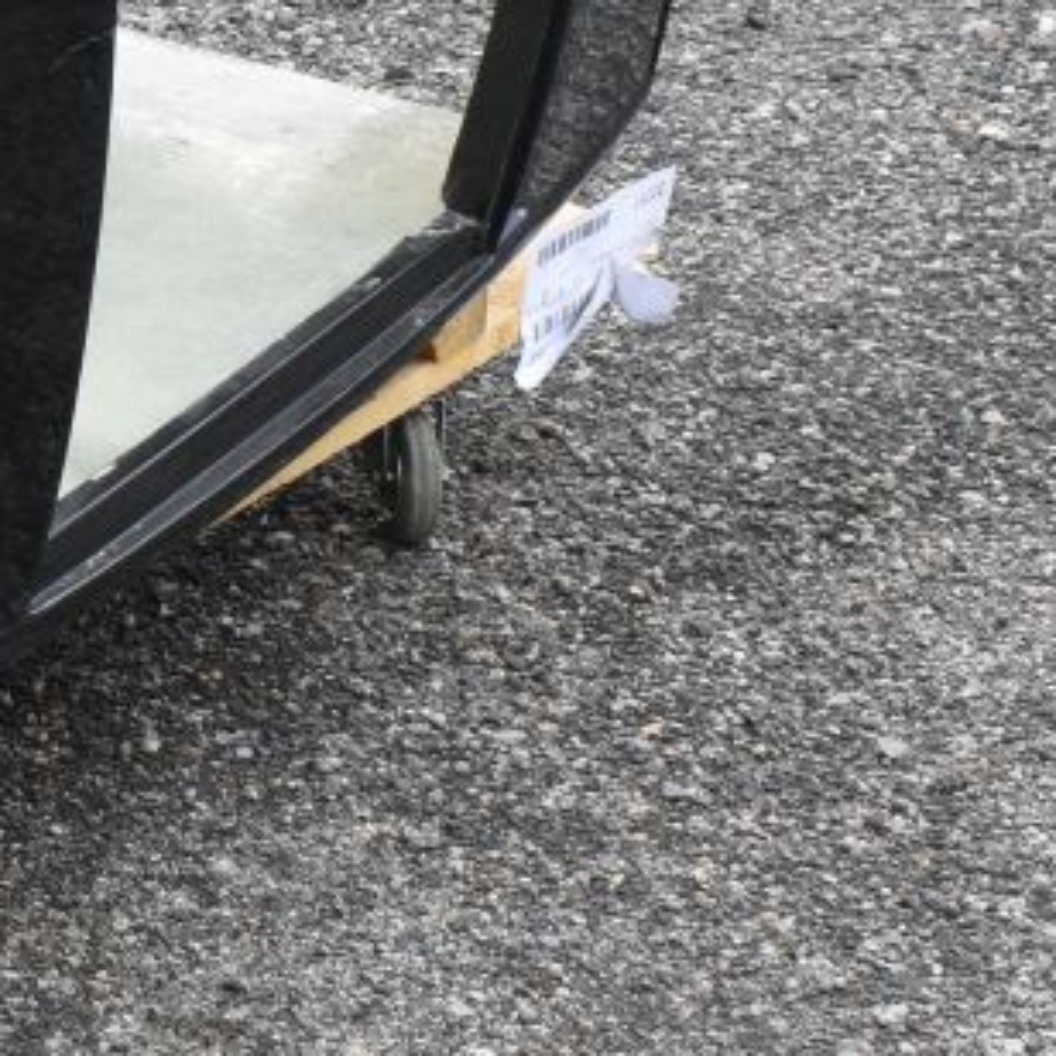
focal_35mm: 159
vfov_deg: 11.0
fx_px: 5492
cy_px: 302
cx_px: -802
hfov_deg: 10.4
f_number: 9
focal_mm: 25
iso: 1250
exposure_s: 1/320
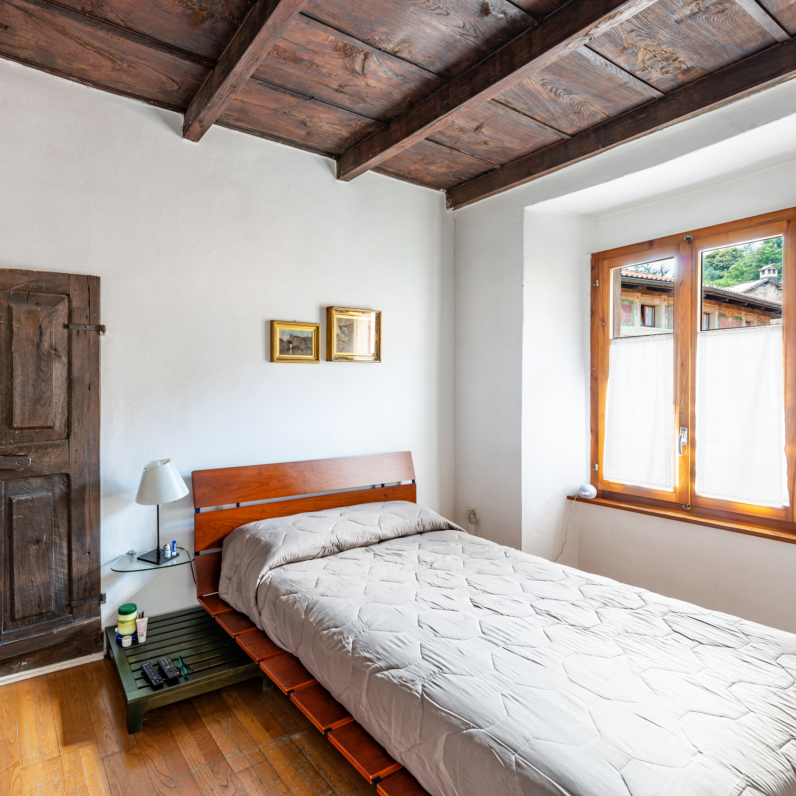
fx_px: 468
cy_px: 399
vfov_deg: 80.7
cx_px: 298
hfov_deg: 79.2
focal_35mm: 18
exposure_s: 3
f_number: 9
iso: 100
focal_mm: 14
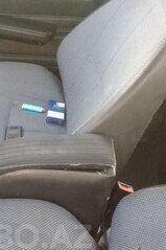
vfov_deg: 28.6
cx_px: 11
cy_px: 236
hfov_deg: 19.8
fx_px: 464
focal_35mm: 67
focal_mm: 3.3
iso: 100
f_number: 2.2
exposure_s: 1/33
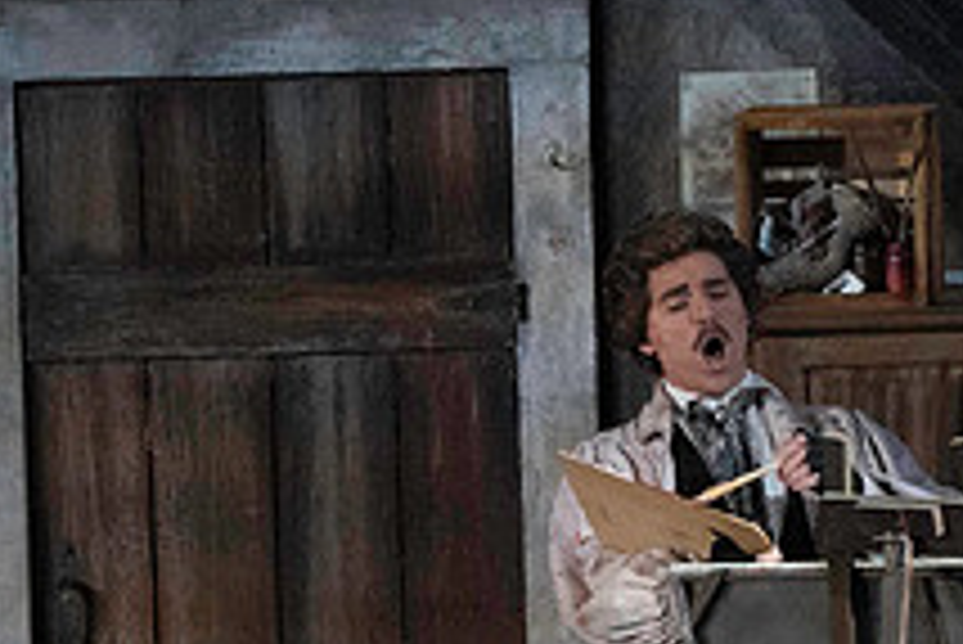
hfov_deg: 2.5
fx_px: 22163
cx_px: -158
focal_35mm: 828
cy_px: 669
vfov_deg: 1.7
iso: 16000
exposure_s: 1/320
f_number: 11
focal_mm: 306
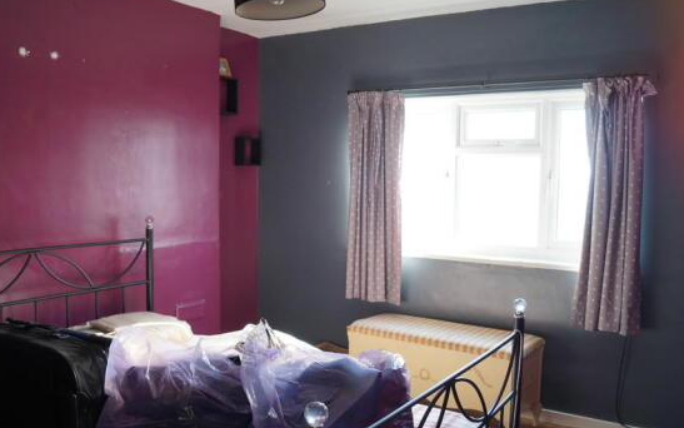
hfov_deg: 57.9
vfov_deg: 38.3
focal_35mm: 33
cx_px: 295
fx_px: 615
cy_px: 222
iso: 125
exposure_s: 1/60
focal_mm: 18
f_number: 4
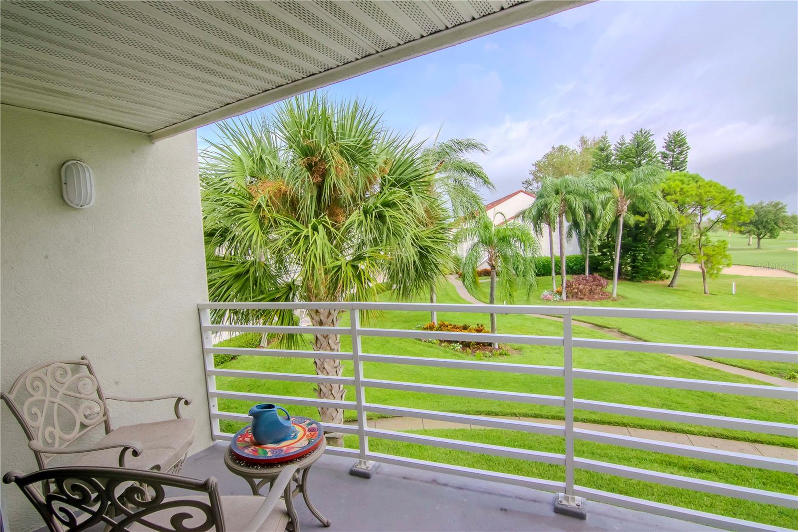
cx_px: 399
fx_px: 366
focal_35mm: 16
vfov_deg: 72.0
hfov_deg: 95.0
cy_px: 266
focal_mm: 11
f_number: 20
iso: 800
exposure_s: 1/160
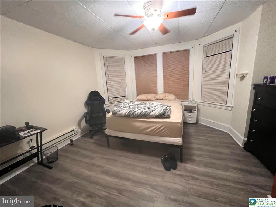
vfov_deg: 89.9
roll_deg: +2.9
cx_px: 138
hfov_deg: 106.2
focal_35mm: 13
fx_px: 104
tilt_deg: -10.4
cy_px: 104
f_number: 1.8
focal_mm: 1.57
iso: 1000
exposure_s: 1/60
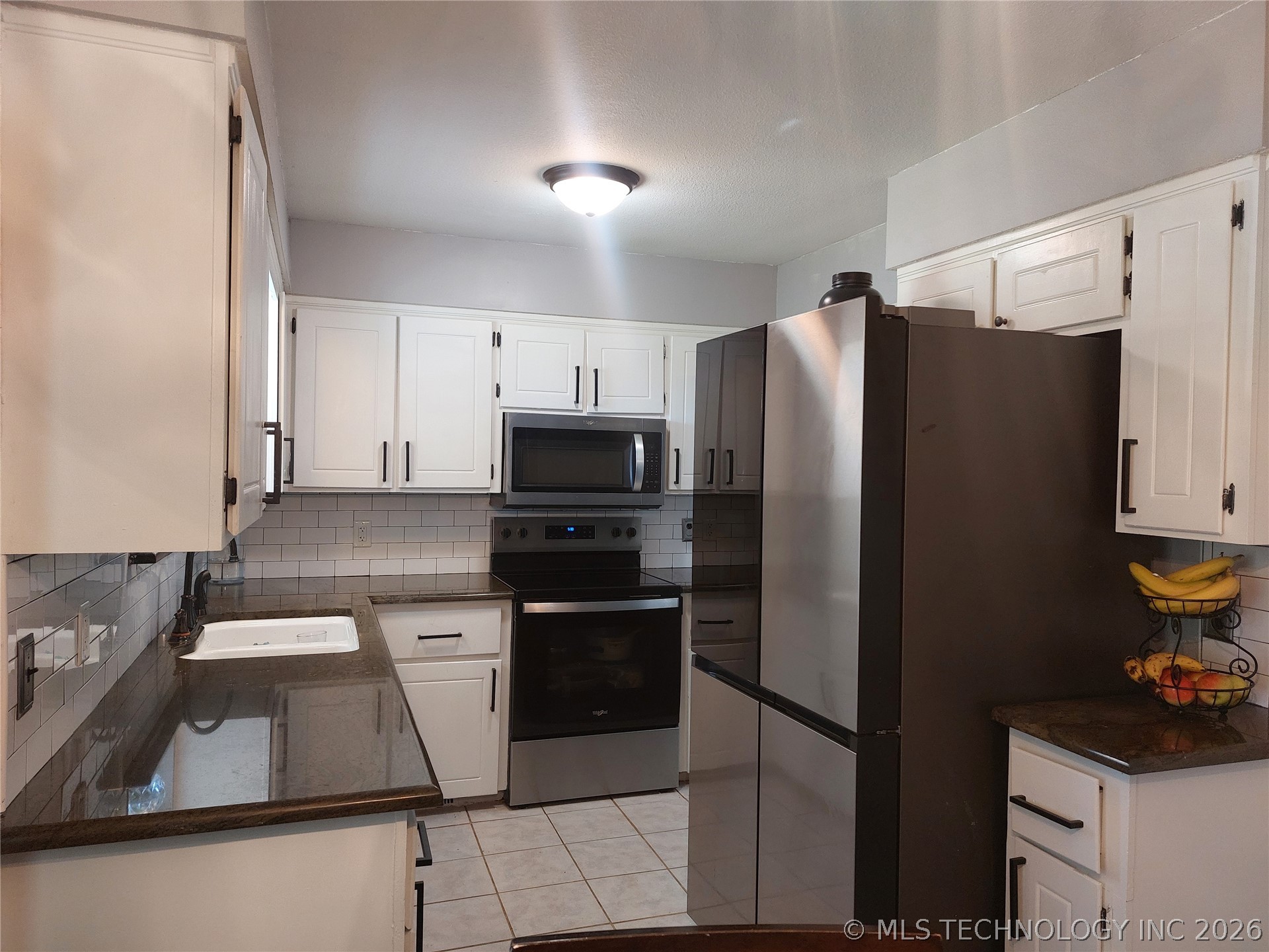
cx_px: 634
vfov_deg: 56.8
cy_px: 476
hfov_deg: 71.6
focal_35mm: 24
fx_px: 880
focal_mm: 5.23
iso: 250
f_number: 1.8
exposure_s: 1/60
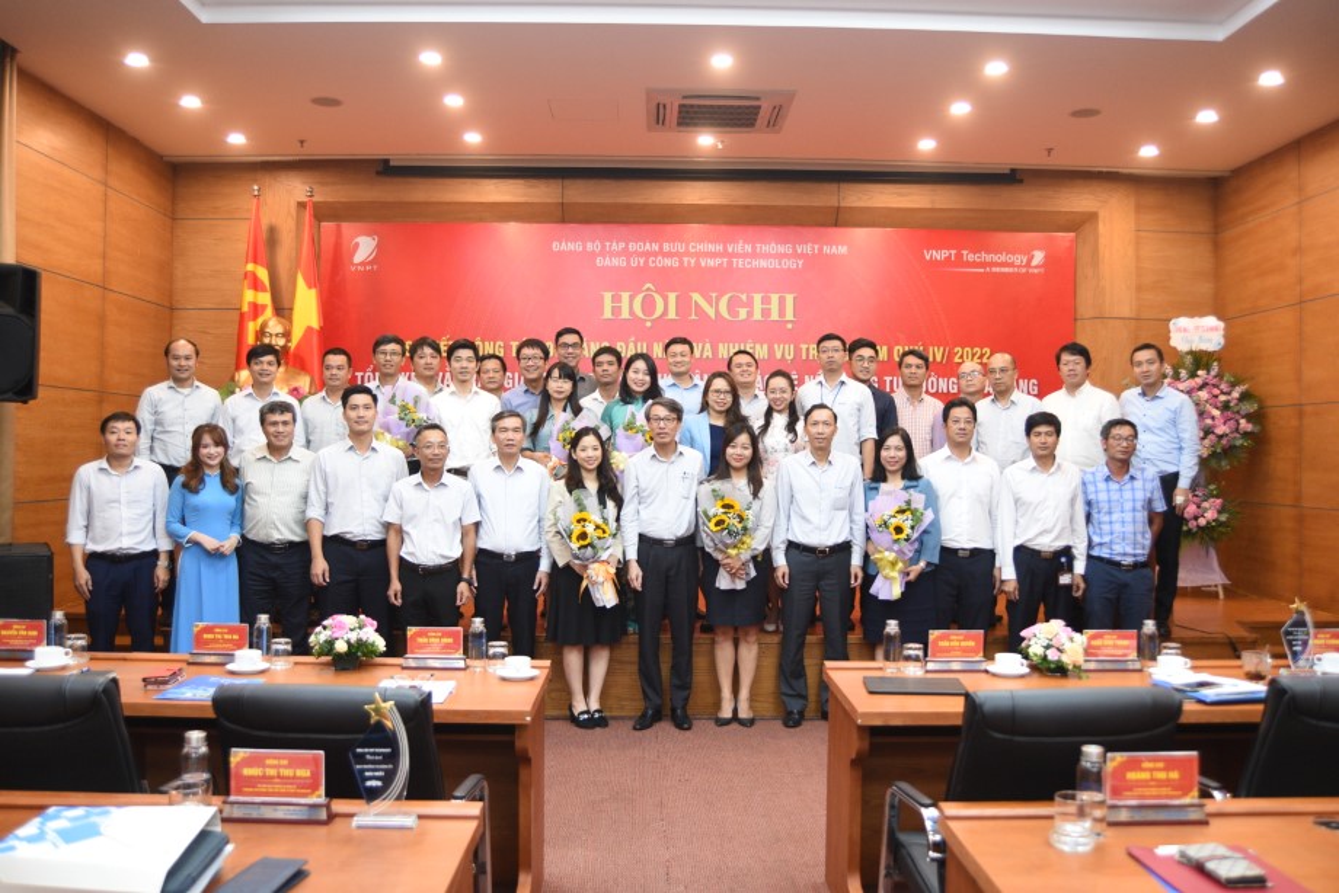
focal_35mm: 31
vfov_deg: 42.4
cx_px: 670
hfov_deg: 60.3
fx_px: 1153
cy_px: 446
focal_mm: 31
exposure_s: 1/100
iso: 2000
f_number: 4
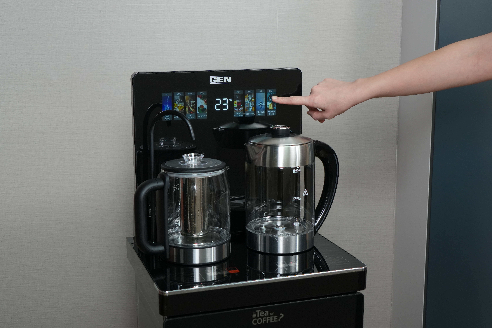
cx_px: 246
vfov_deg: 25.8
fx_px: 717
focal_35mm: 52
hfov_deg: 37.9
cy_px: 164
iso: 640
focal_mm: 35
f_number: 4
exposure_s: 1/100
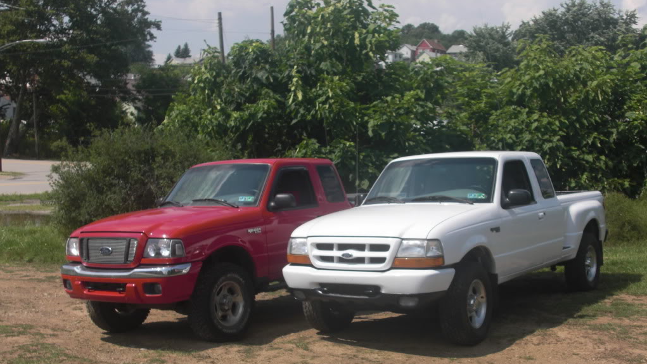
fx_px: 806
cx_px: 324
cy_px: 242
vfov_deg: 25.3
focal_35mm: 47
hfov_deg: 43.7
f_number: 8.7
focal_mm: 7.6
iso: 50
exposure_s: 1/160
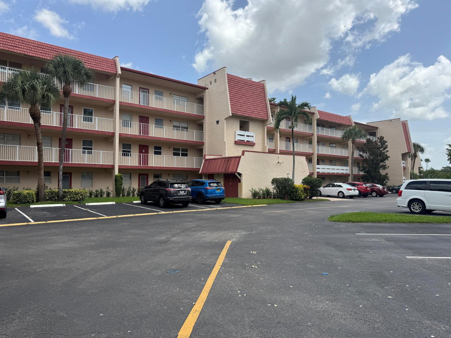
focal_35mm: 24
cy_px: 169
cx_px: 226
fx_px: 313
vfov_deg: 56.8
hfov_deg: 71.6
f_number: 1.78
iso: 80
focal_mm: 6.76
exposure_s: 1/3247
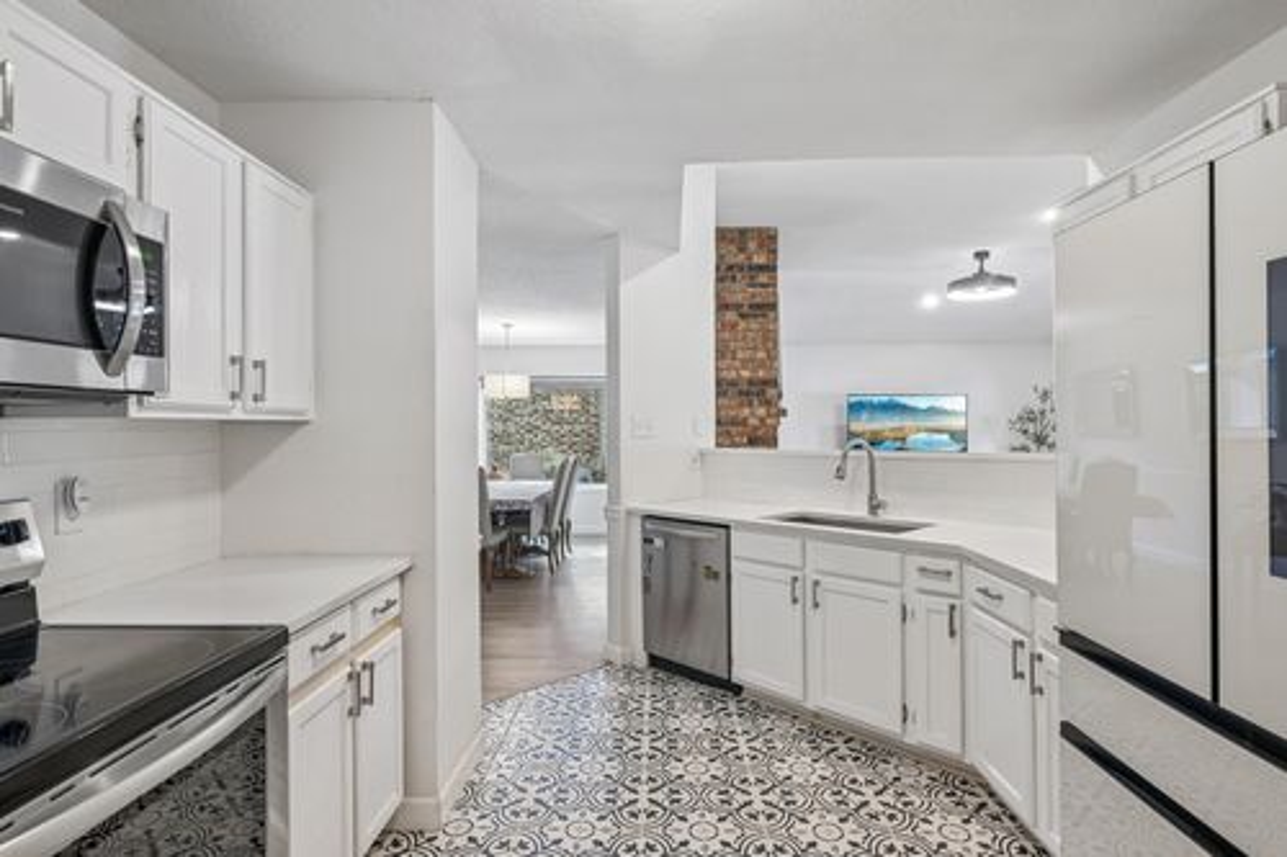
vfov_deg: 65.9
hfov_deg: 88.5
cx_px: 644
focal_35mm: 18
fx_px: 661
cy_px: 428
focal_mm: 18.5
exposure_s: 1/15
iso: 400
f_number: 8
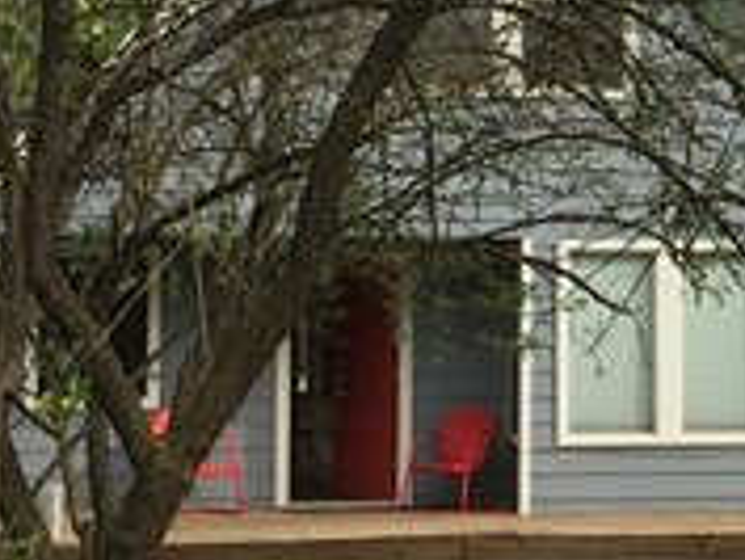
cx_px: 787
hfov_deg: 18.1
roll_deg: -0.1
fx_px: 2261
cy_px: 194
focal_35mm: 105
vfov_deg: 14.1
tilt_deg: +4.0
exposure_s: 1/1319
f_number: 2.2
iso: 32
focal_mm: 4.15
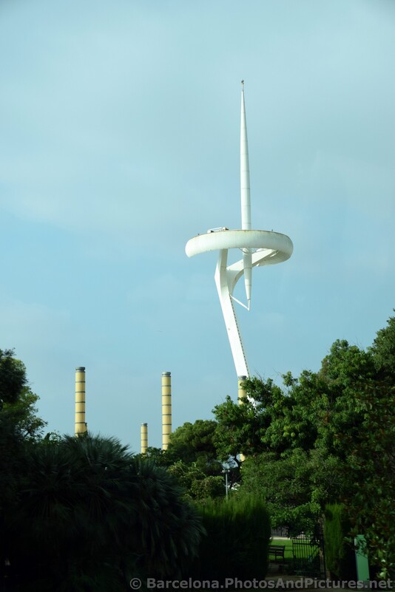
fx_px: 1086
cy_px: 296
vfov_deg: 30.5
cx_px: 198
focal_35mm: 66
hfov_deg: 20.6
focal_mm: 44
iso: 360
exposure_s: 1/250
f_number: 8
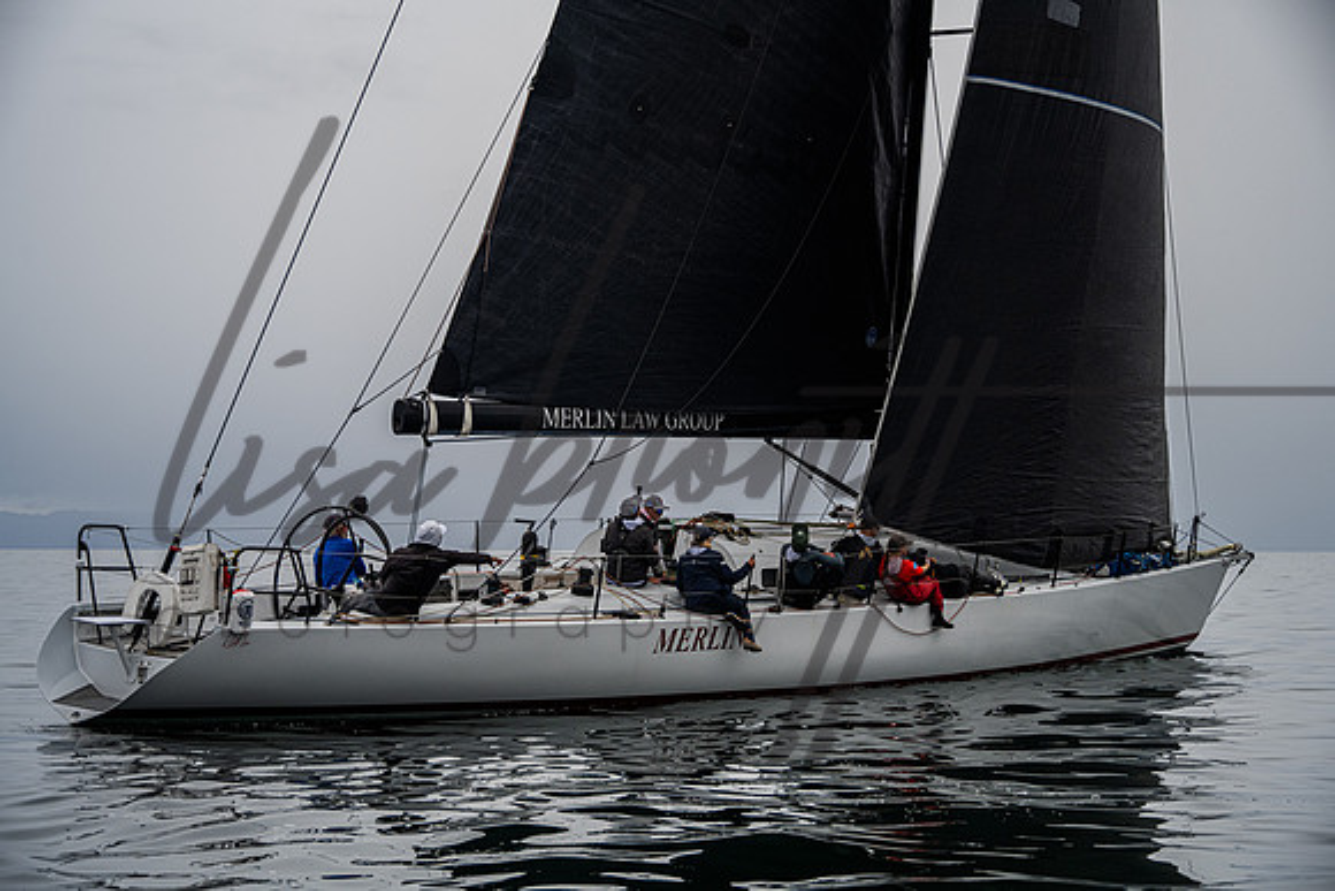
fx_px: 2617
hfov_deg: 28.6
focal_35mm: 71
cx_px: 664
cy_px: 446
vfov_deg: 19.3
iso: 800
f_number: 6
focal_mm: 70
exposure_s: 1/2500
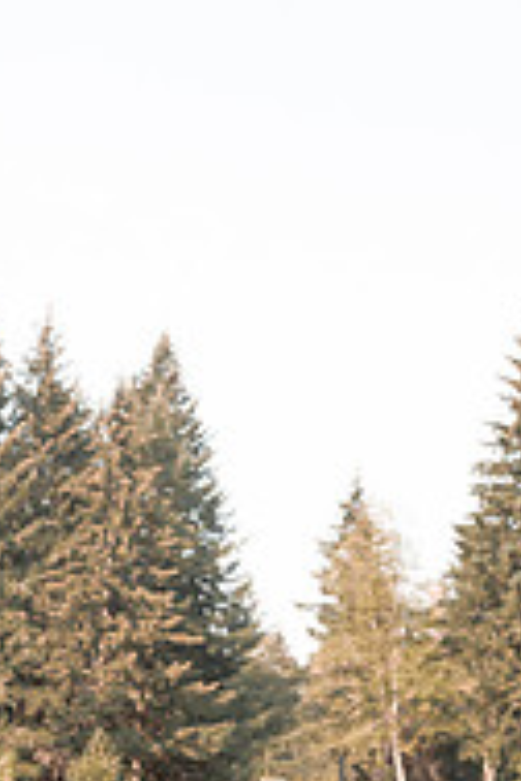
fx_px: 1237
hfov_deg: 23.8
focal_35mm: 57
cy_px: 826
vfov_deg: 31.7
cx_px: 260
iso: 200
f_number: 2.8
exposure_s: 1/640
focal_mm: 24
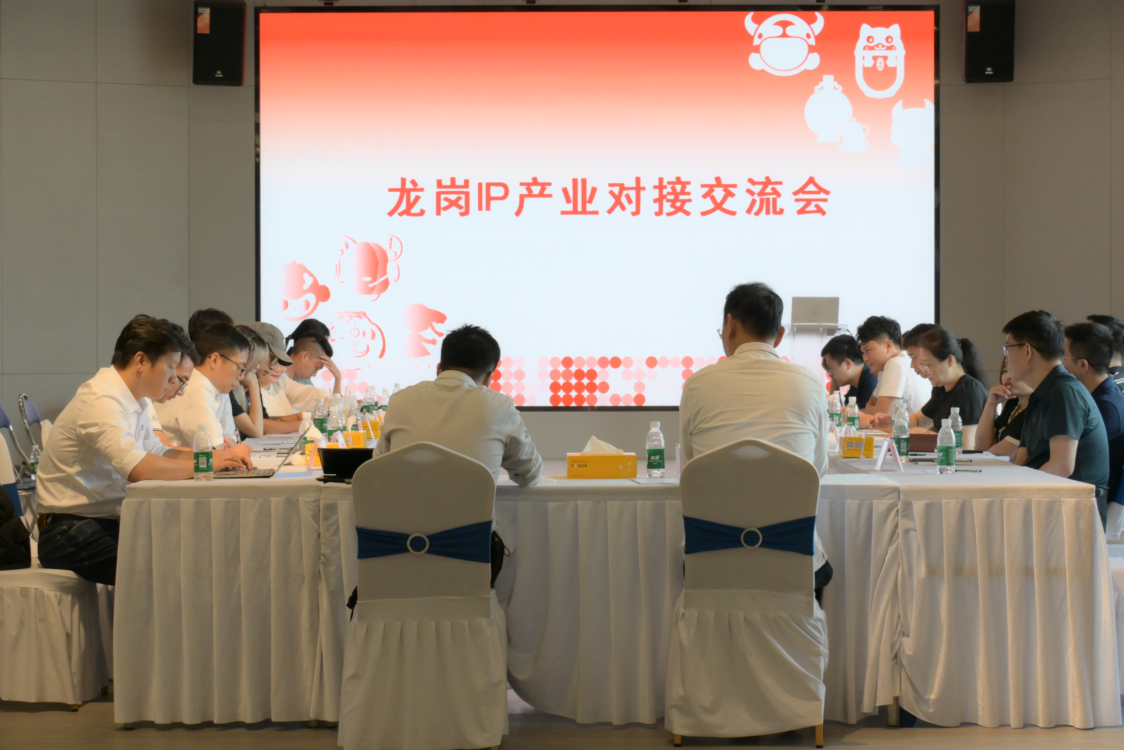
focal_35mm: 80
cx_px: 562
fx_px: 2482
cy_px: 375
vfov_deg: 17.2
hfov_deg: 25.5
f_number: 8
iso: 1600
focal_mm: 53
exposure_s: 1/160
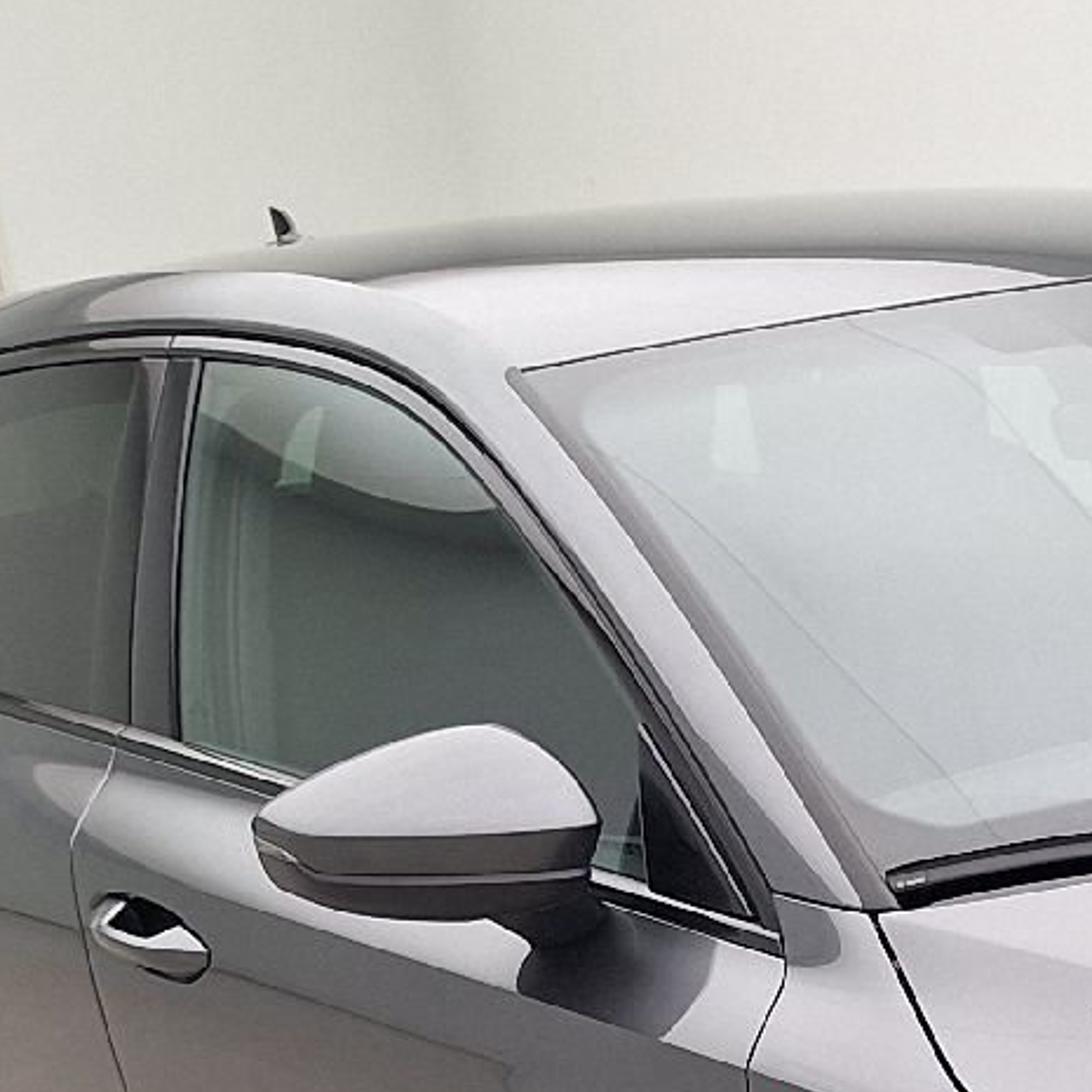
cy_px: 1606
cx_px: 1254
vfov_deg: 18.4
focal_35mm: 84
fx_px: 2998
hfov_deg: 19.6
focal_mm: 5.54
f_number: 1.8
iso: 64
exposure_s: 1/100
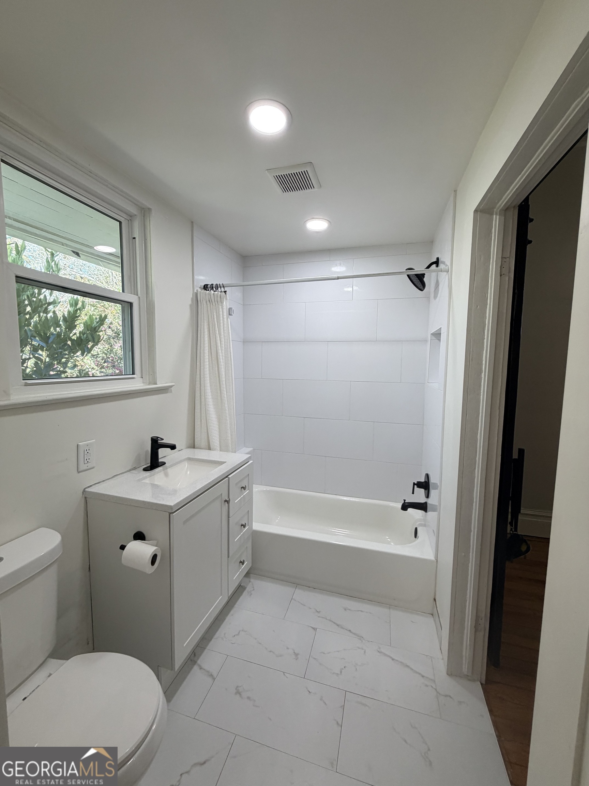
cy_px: 393
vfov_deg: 102.1
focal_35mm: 14
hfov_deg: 85.7
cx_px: 294
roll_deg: -0.4
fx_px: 318
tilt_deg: -4.9
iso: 160
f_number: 2.2
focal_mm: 2.22
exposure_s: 1/120
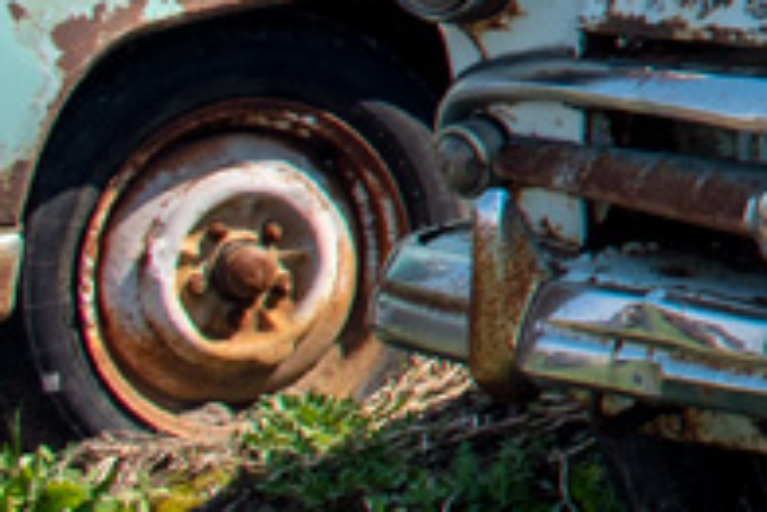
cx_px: 2313
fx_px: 4456
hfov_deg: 8.3
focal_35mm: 209
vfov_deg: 6.4
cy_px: -530
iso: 100
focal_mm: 20
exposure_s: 1/320
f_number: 9
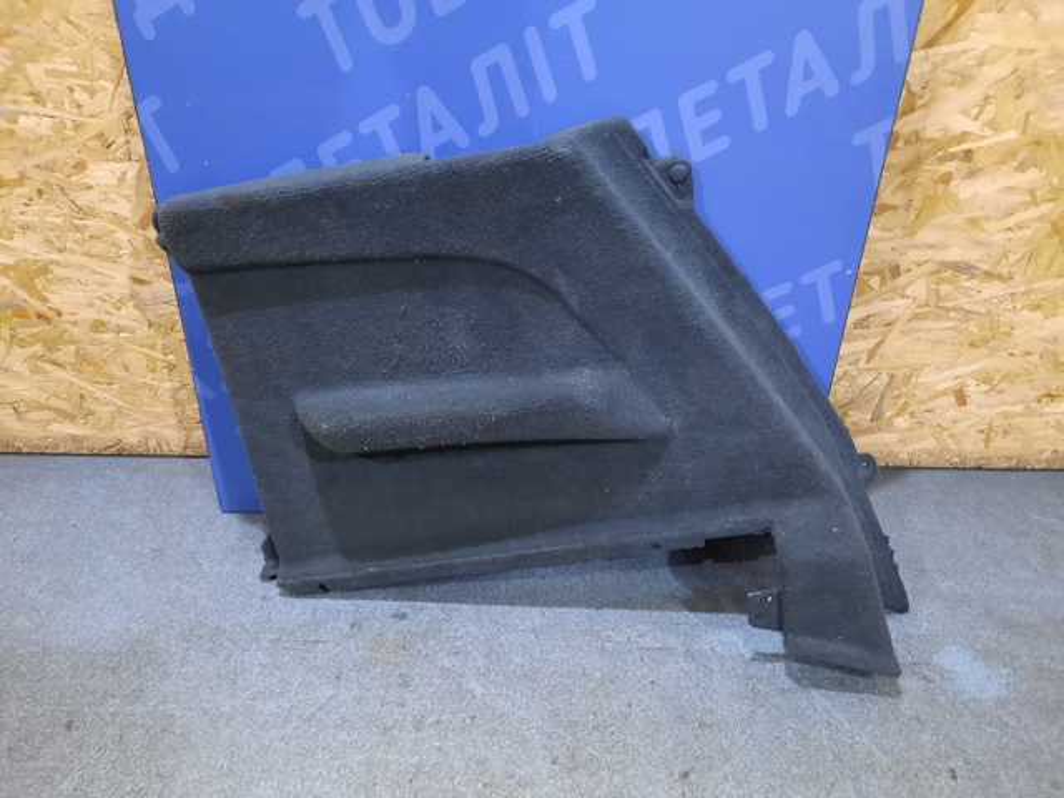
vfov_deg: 54.9
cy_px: 399
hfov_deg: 69.4
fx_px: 768
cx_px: 532
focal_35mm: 25
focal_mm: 4.6
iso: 640
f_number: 2
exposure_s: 1/20
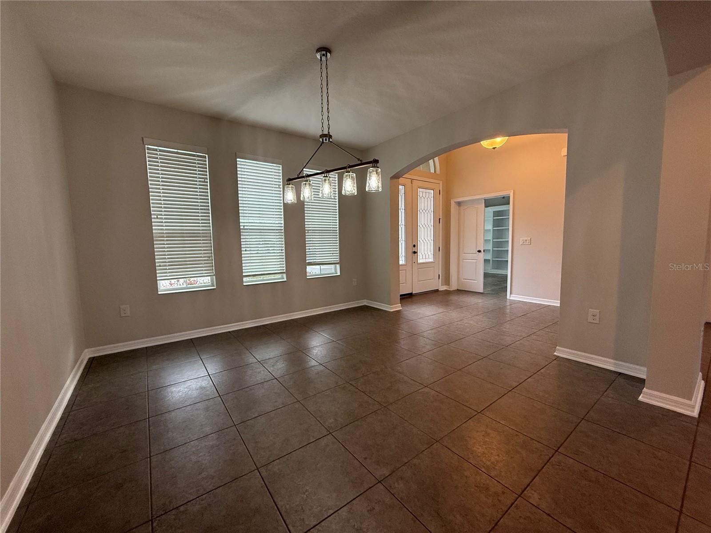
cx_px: 356
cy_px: 266
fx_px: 288
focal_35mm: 14
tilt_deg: -4.8
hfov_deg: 102.1
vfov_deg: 85.7
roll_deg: +0.8
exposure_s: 1/120
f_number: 2.2
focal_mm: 2.22
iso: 250
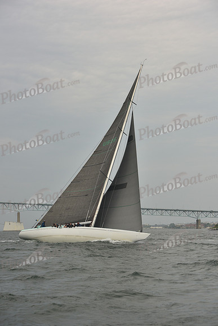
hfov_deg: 19.5
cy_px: 163
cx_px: 109
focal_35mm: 70
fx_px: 635
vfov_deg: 28.8
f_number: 6.3
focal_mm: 70
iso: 250
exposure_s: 1/500
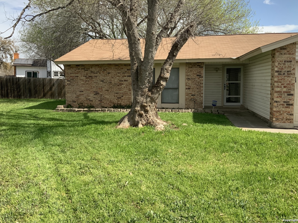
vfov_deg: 42.9
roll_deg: -0.4
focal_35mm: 33
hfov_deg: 55.3
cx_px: 138
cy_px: 99
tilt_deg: -3.7
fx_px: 284
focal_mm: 3
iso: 16
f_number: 1.8
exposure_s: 1/1377
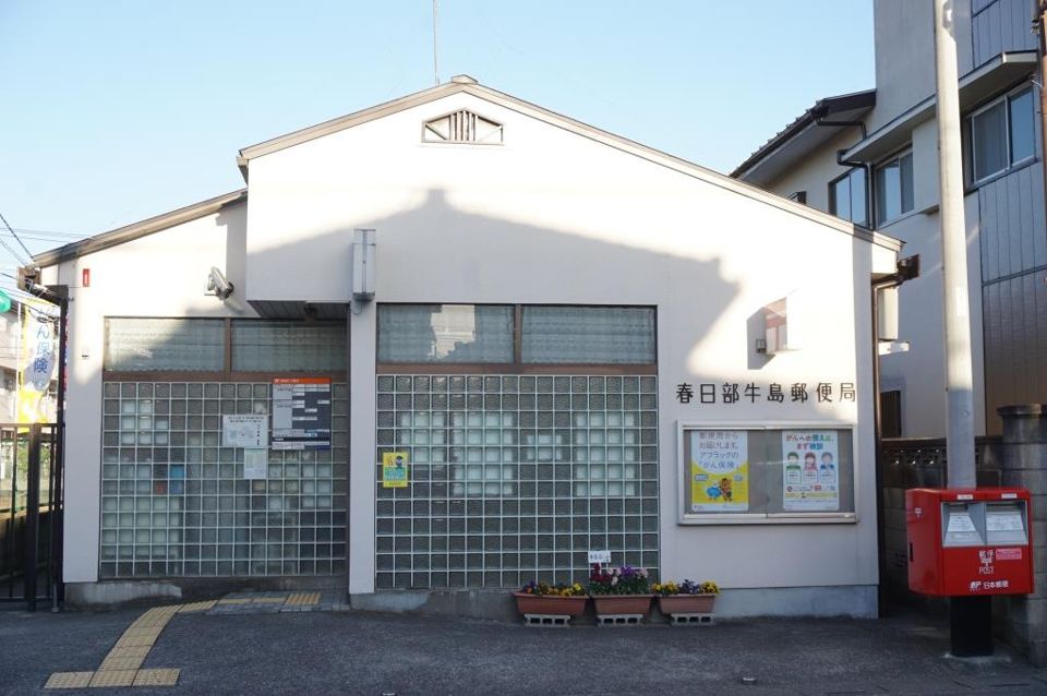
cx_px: 524
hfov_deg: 45.0
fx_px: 1264
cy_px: 348
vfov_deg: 30.8
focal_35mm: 44
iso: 100
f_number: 7.1
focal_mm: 29
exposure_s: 1/100
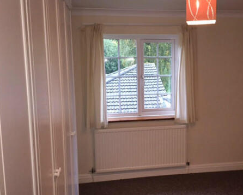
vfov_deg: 40.1
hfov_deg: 48.6
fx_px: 266
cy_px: 93
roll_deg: +0.4
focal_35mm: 37
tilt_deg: -6.9
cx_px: 152
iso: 200
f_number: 2.2
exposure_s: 1/30
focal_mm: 4.15
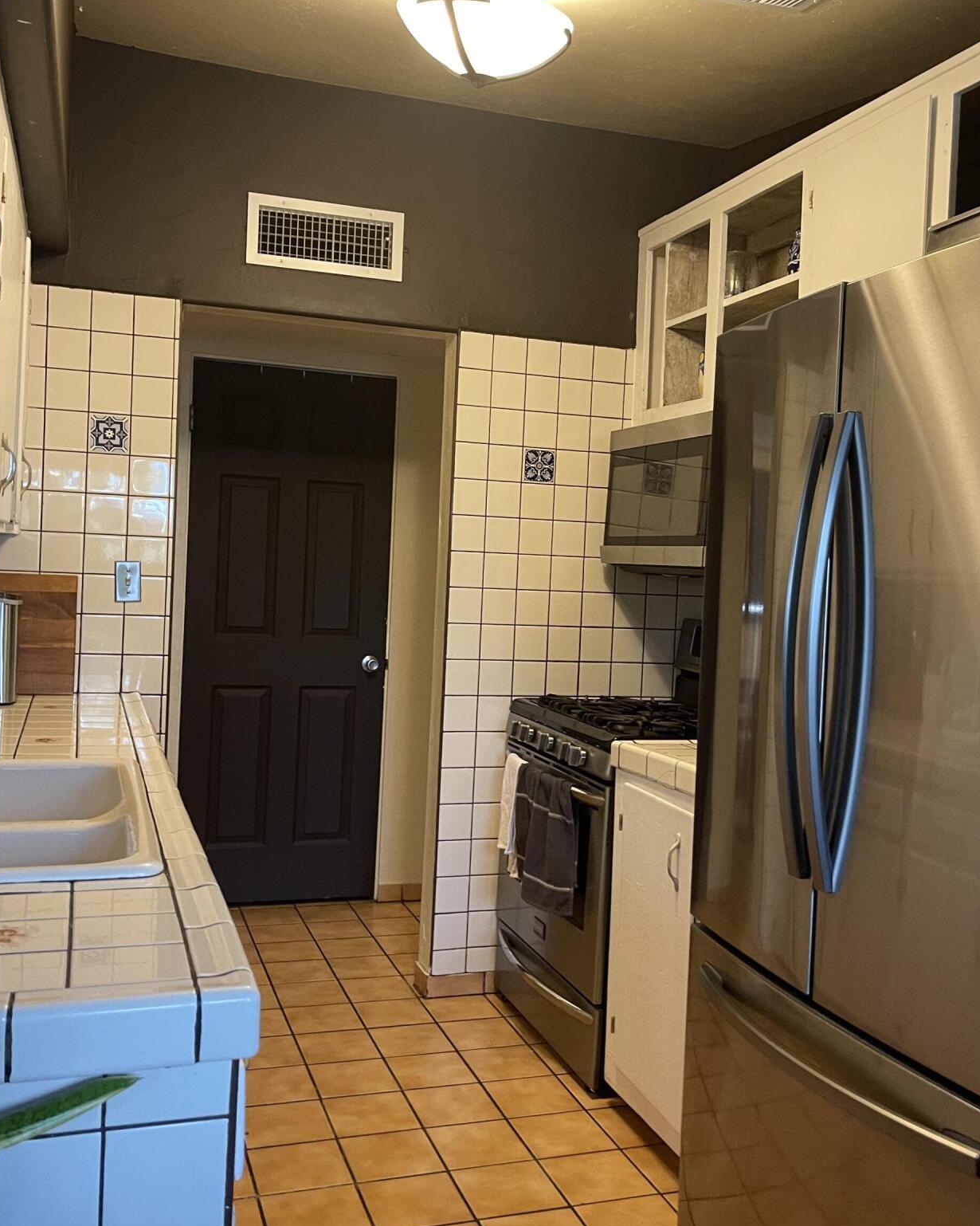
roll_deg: -2.5
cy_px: 586
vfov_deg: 54.2
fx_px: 1197
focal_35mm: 33
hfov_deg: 44.5
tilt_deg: -1.8
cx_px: 488
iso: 250
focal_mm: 5.1
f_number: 1.6
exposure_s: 1/60
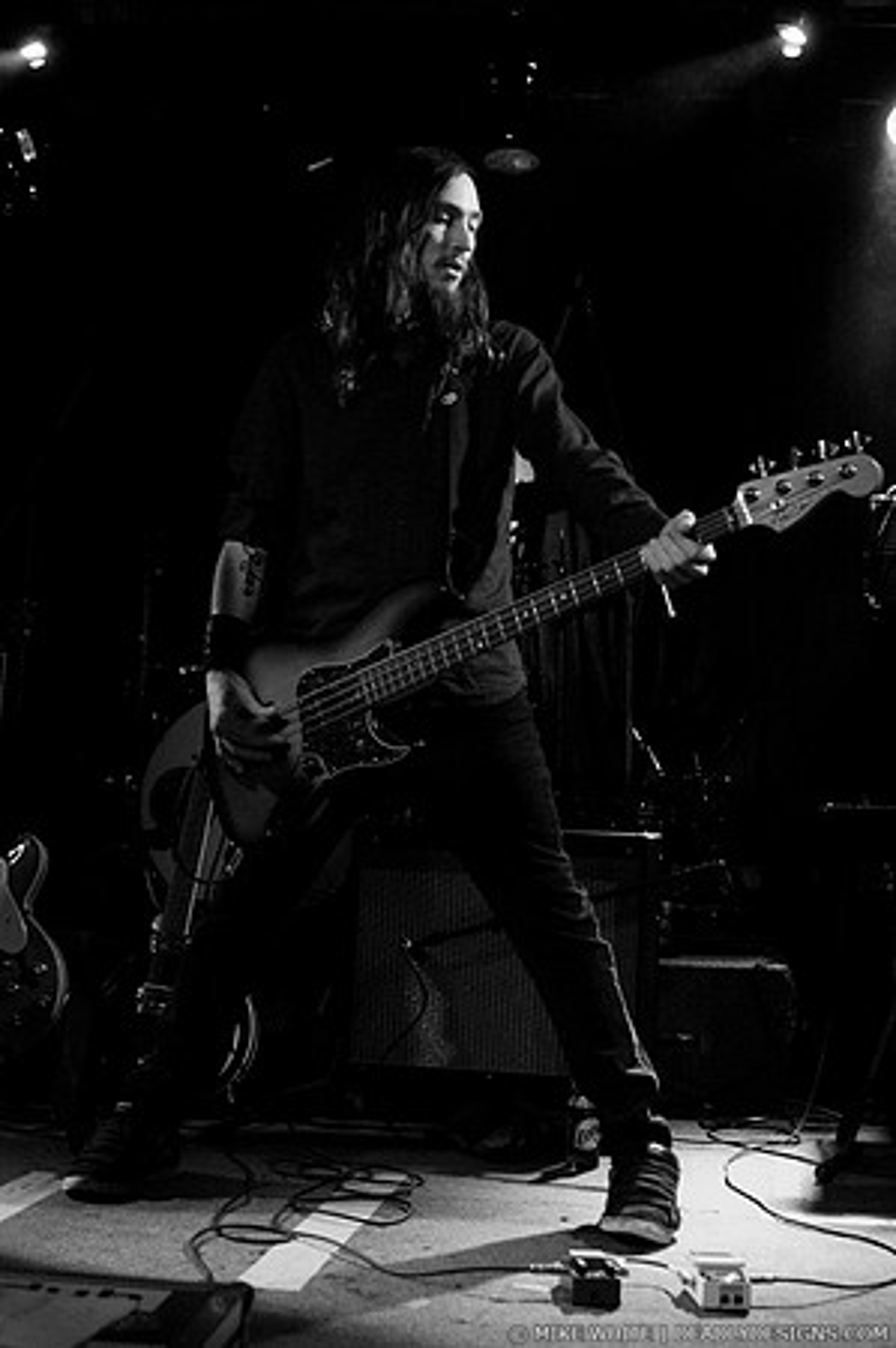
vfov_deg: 37.9
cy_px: 674
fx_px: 1964
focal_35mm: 52
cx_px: 448
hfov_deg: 25.7
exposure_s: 1/40
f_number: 3.2
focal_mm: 35
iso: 800
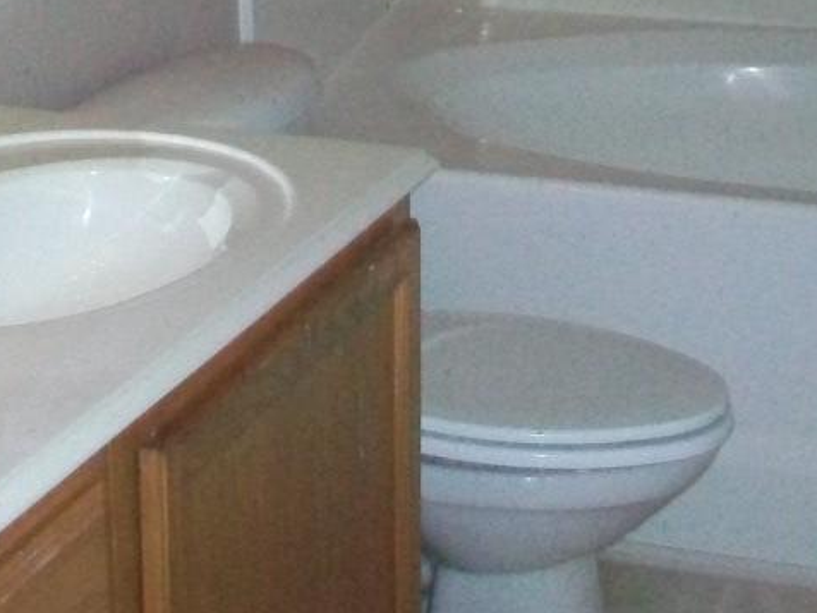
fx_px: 2030
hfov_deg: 22.8
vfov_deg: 16.7
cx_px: 421
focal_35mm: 86
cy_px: -43
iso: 400
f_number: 2.8
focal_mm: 5.7
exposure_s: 1/500
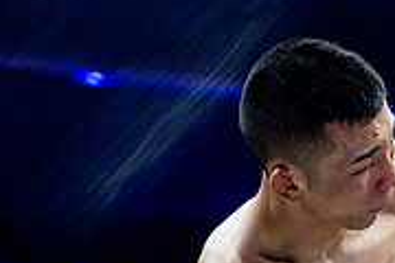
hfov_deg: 7.8
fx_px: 2853
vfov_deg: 5.2
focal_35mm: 260
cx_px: 558
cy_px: 382
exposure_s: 1/1250
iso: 3200
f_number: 2.8
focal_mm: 70
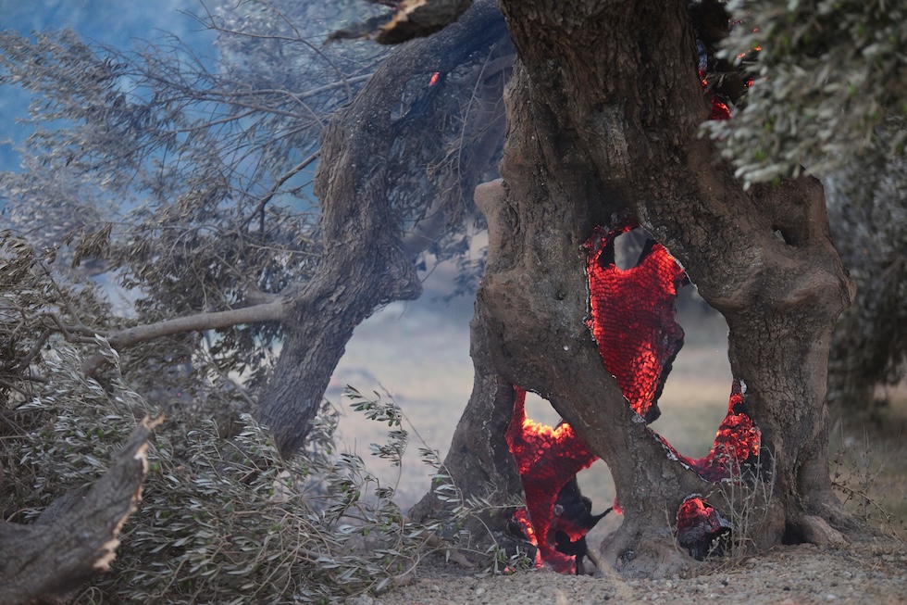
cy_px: 302
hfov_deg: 18.1
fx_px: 2846
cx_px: 454
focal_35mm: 113
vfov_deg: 12.1
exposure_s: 1/2000
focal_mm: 75
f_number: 1.2
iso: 640
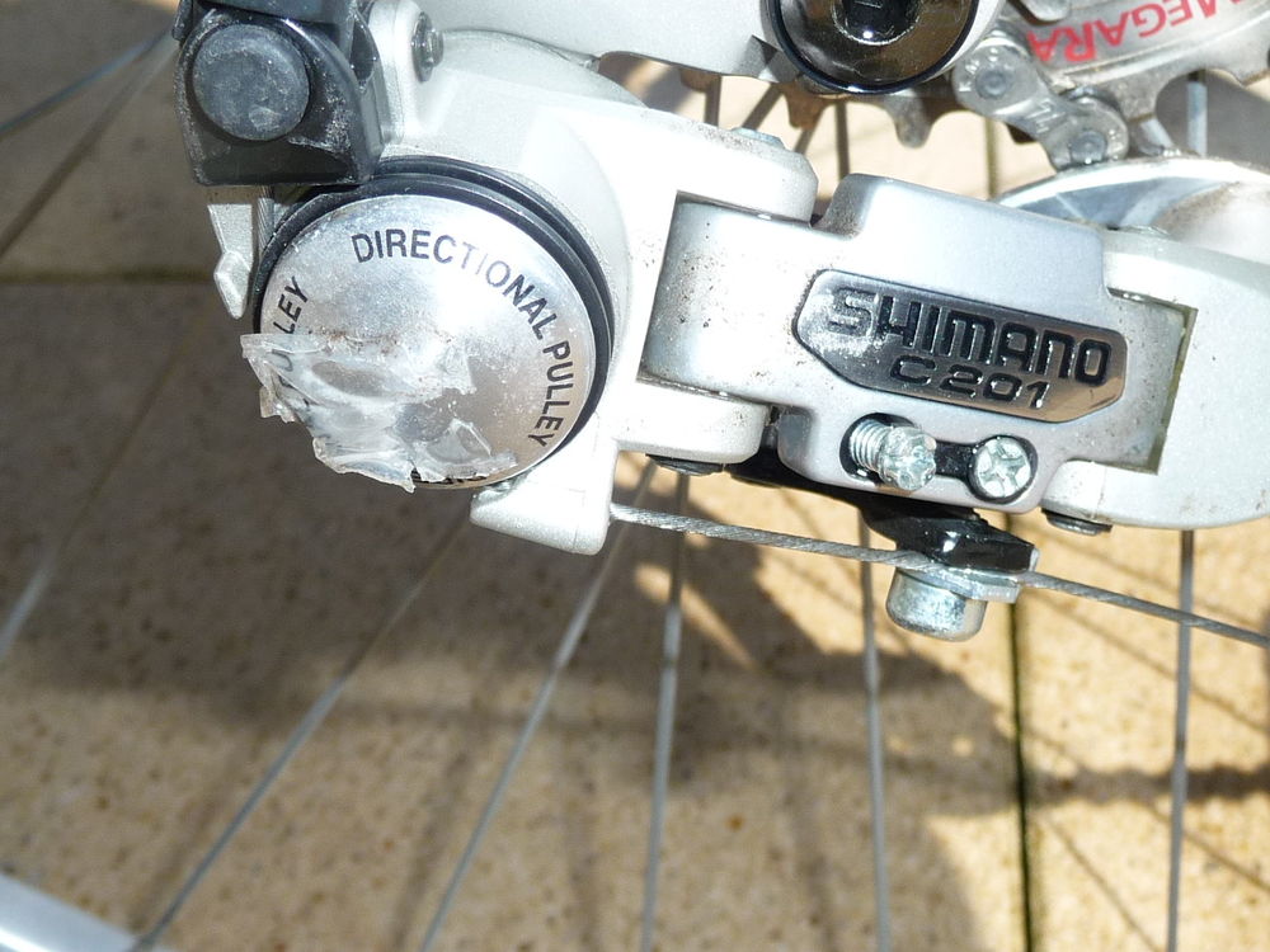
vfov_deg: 29.1
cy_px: 476
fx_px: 1834
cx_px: 635
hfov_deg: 38.2
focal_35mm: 50
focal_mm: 5
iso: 100
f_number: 3.4
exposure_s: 1/1000
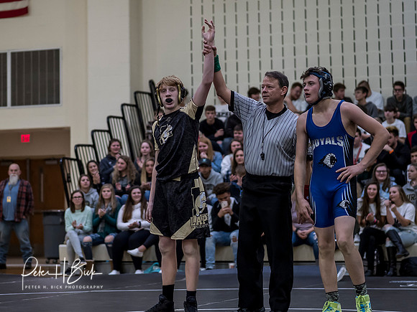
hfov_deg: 18.1
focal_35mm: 108
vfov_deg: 13.7
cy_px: 128
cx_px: 166
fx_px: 1304
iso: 1000
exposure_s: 1/1000
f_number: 1.4
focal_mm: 45
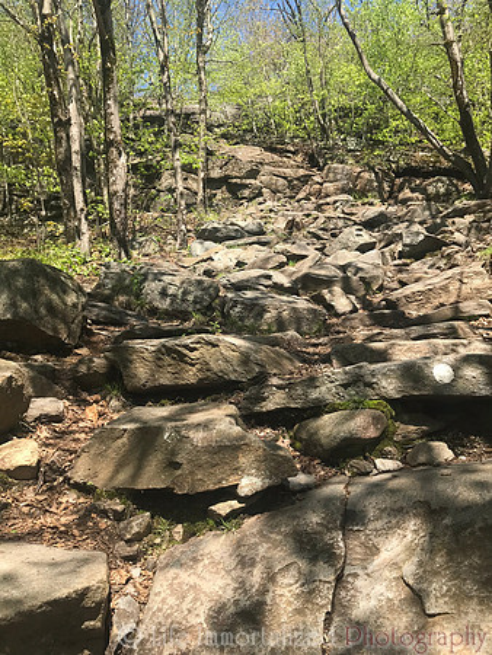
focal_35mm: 28
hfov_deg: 49.8
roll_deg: +3.5
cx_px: 246
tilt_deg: +8.6
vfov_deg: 63.4
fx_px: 530
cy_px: 328
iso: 20
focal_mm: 3.99
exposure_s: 1/870
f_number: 1.8
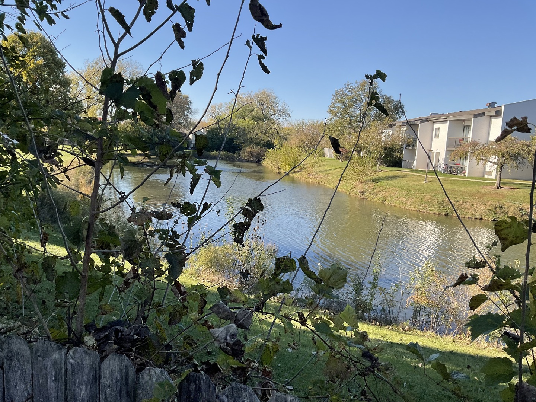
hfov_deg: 61.7
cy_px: 201
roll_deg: -5.8
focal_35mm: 29
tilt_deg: -4.9
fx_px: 449
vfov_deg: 48.2
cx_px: 268
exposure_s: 1/781
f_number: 1.8
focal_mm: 3
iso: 16
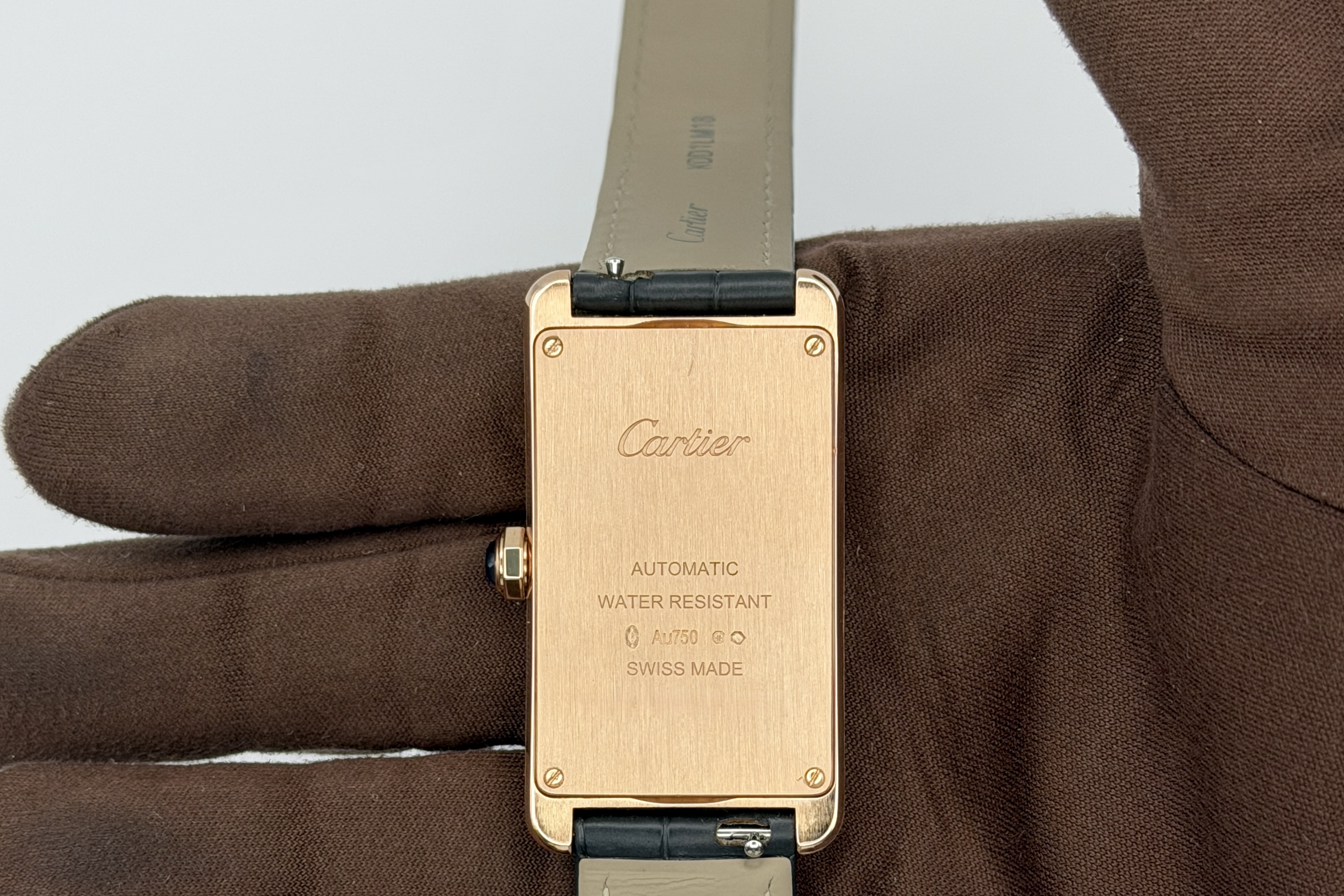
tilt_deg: -86.1
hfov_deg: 30.1
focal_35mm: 67
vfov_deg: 20.3
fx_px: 2501
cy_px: 573
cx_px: 676
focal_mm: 6.76
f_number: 1.78
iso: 64
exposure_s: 1/224
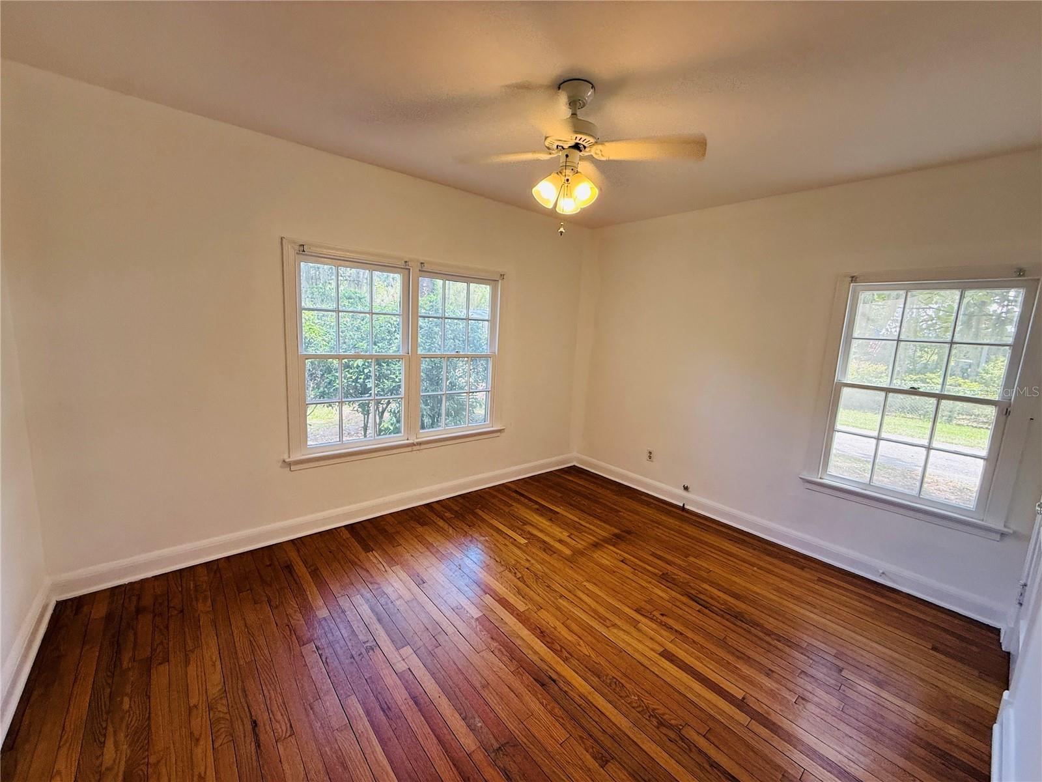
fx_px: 421
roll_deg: -2.5
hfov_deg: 102.1
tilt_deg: -8.8
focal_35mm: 14
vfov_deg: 85.7
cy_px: 391
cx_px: 521
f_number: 2.2
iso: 125
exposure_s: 1/99
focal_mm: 2.22
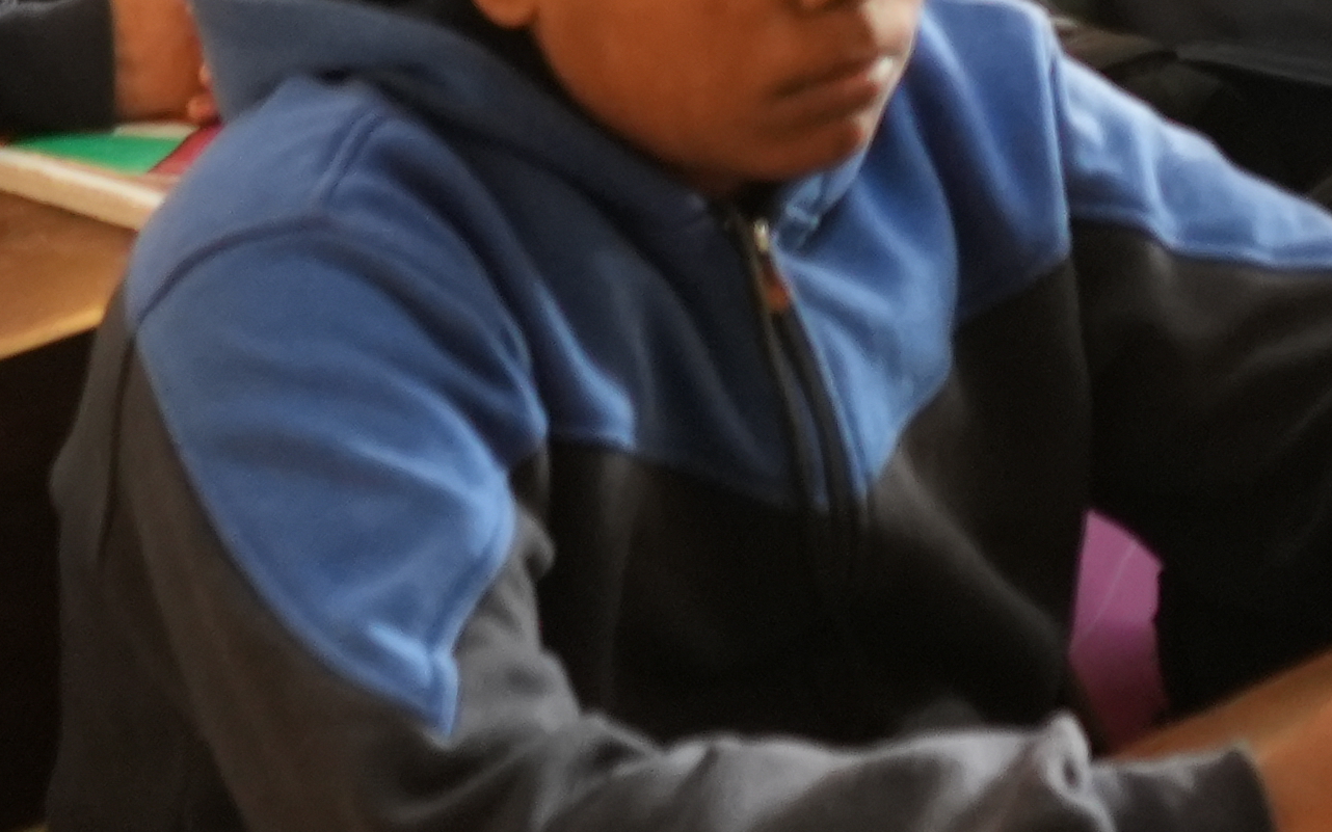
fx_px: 5663
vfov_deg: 8.0
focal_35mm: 156
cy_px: -907
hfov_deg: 13.2
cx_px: 1352
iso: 1600
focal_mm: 28
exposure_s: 1/100
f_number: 3.5
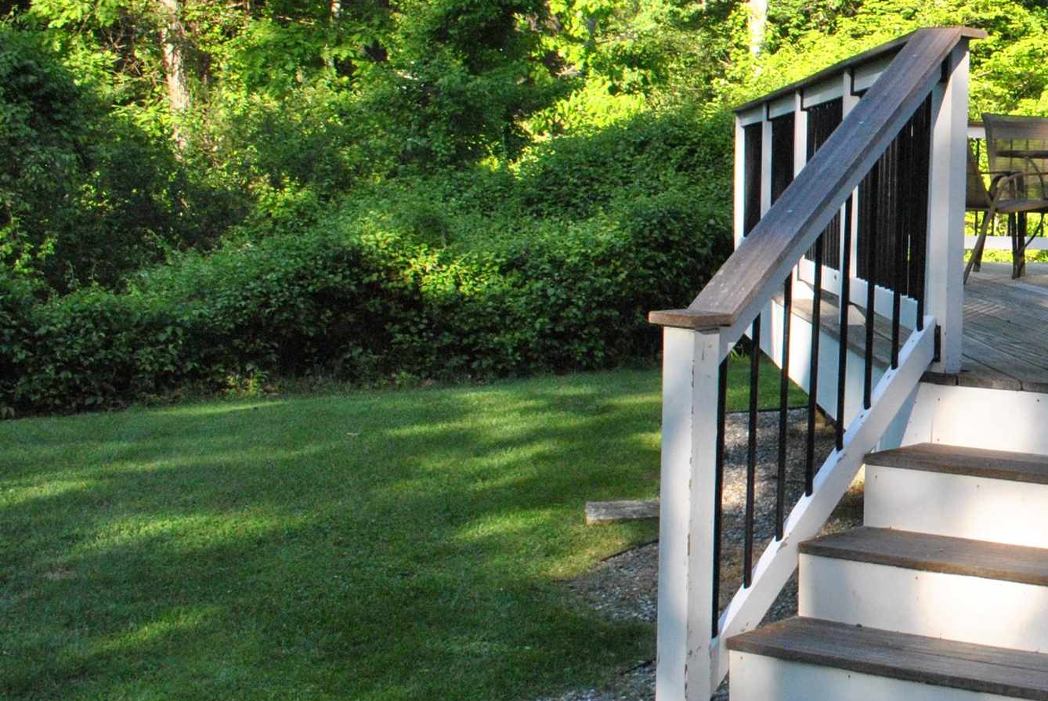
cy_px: 194
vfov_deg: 21.8
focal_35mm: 62
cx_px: 1191
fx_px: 1807
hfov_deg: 28.9
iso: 800
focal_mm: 18
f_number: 8
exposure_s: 1/250
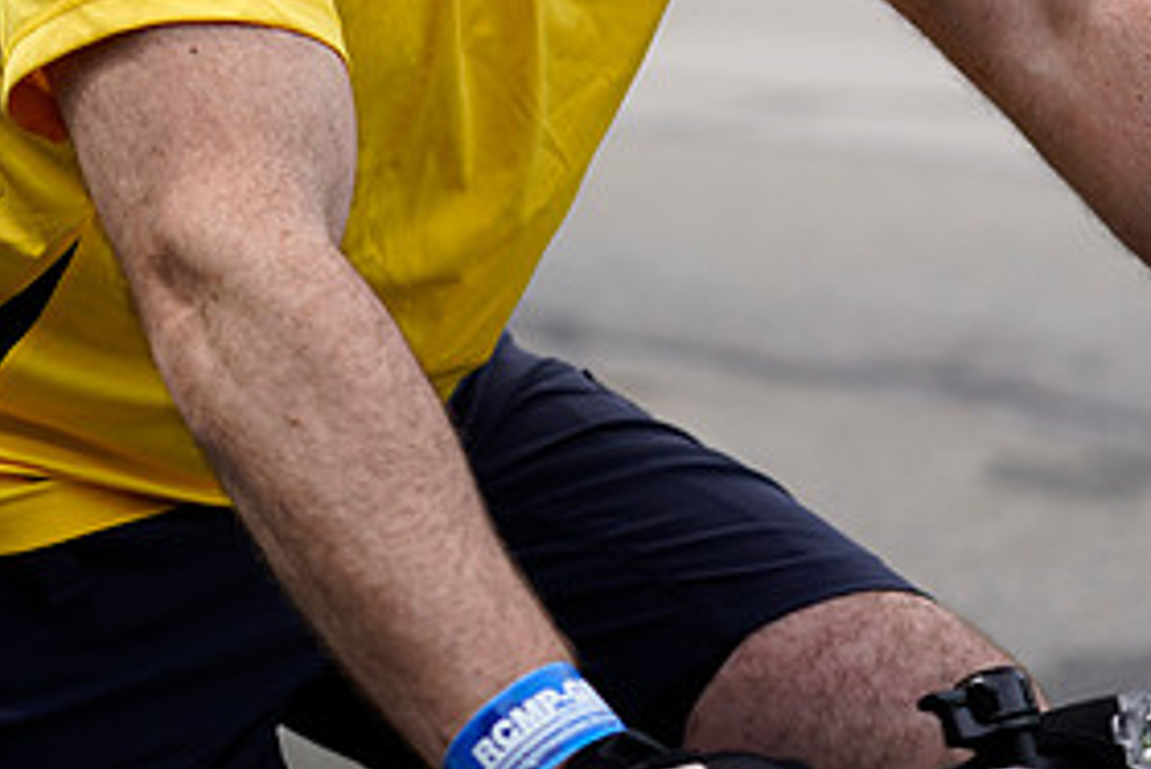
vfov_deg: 9.2
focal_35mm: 145
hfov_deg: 14.1
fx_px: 4638
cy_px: -366
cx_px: 680
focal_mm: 70
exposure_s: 1/400
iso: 160
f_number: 3.2
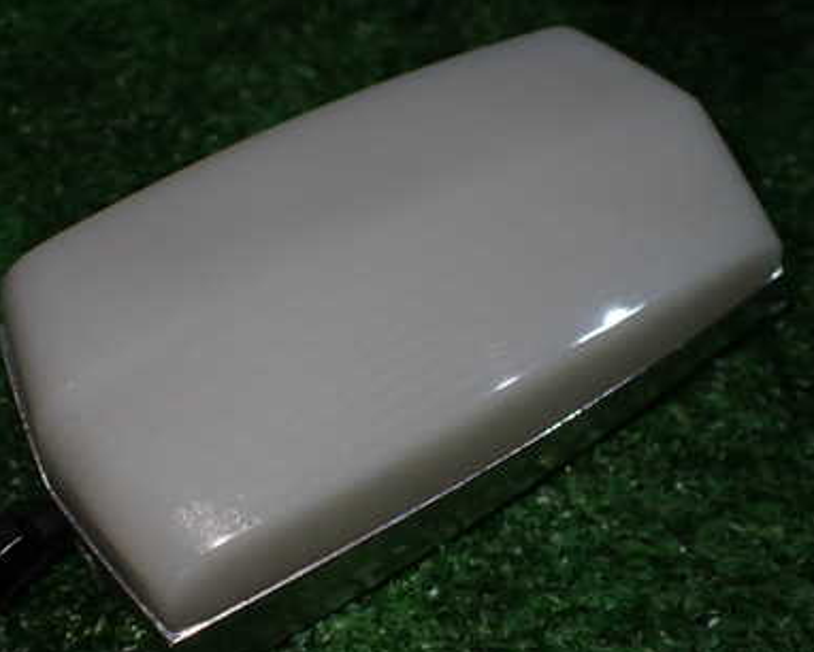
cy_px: 411
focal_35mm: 46
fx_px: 1109
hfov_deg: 40.1
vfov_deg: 32.6
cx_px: 328
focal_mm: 5.4
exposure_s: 1/125
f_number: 2.3
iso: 125
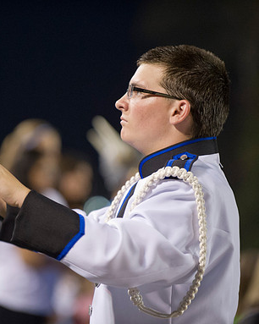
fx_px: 2723
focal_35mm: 284
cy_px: 162
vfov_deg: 6.8
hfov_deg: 5.4
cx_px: 44
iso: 4000
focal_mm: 200
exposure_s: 1/125
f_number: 2.8
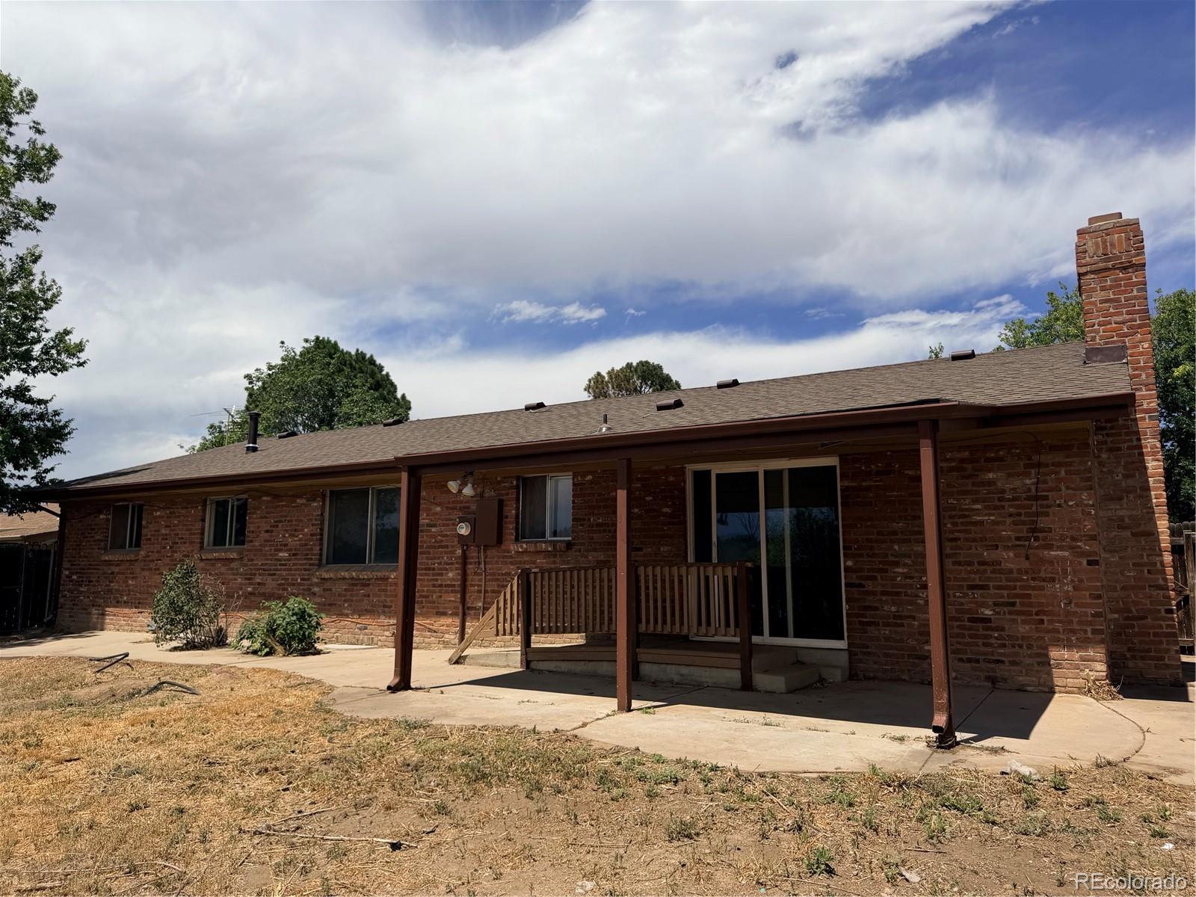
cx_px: 598
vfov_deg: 56.8
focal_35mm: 24
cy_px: 448
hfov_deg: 71.6
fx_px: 829
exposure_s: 1/10309
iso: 80
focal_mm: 6.76
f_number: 1.78
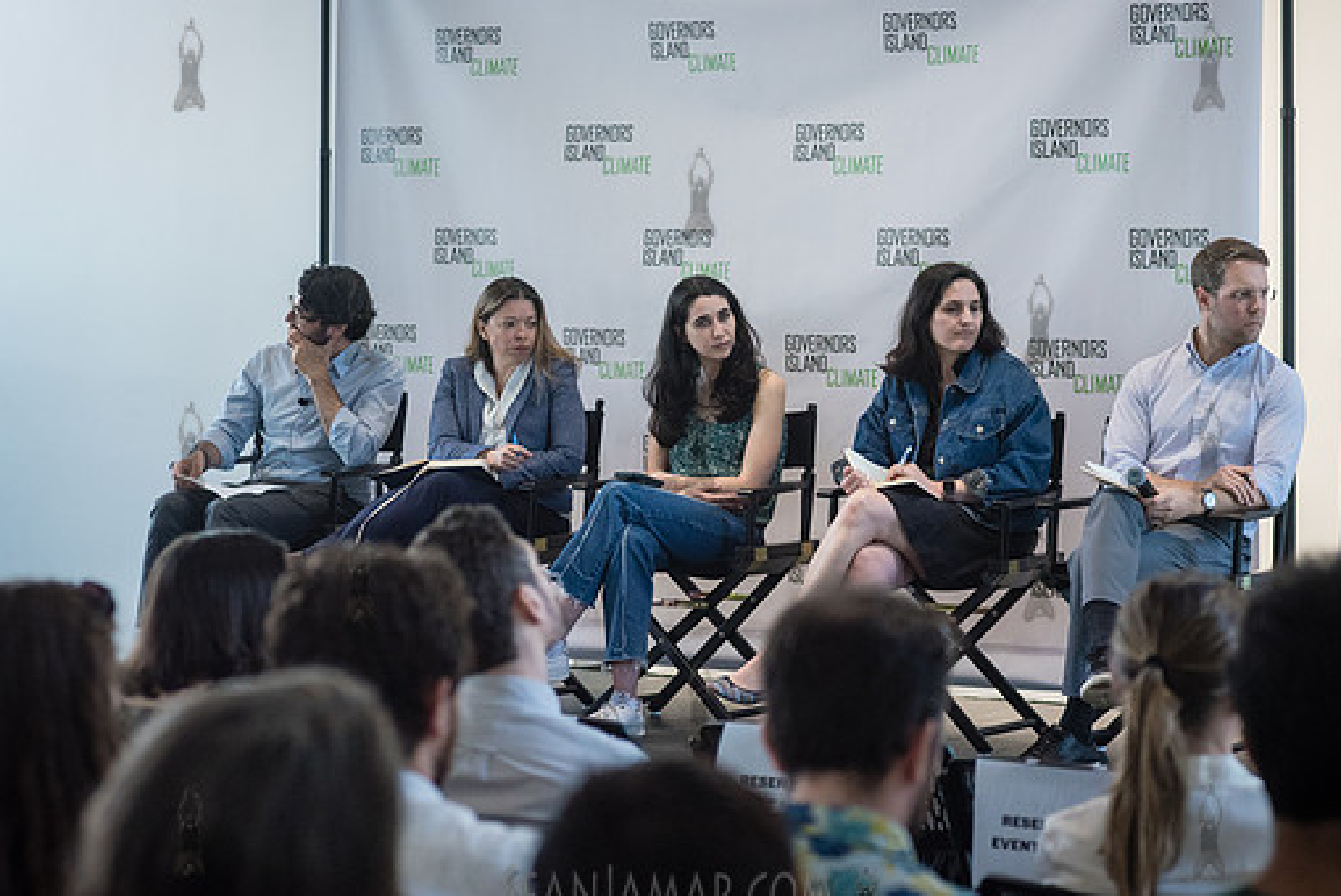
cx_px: 698
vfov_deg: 14.0
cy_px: 447
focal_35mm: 98
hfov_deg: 20.8
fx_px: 3652
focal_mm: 86
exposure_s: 1/320
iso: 4000
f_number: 4
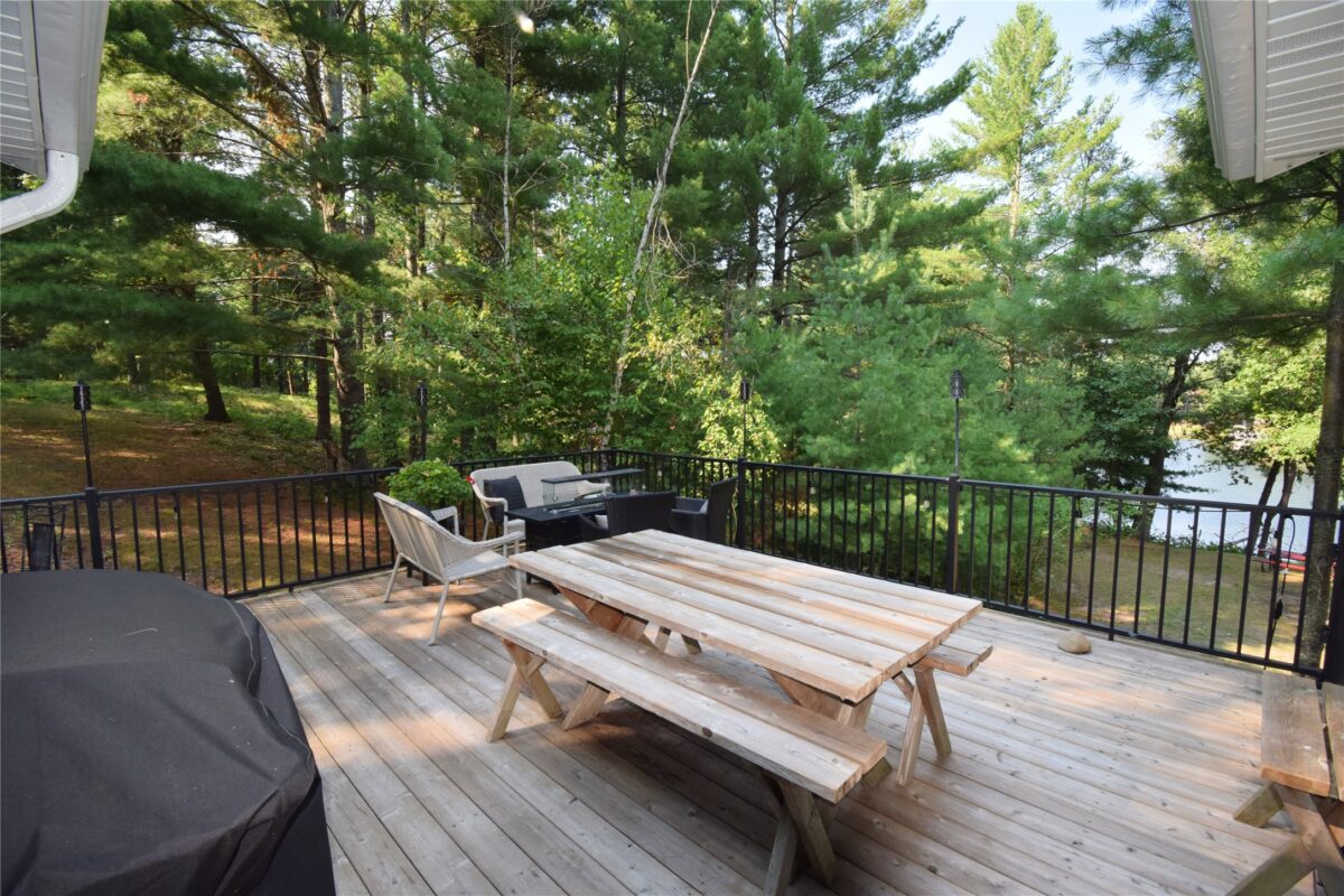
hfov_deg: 100.4
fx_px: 560
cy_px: 448
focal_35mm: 15
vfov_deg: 77.3
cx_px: 672
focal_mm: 10
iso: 320
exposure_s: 1/160
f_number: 10
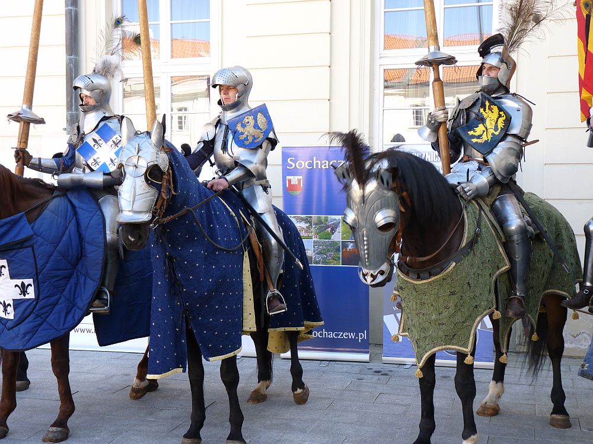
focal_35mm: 49
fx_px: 839
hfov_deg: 38.9
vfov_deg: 29.7
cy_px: 222
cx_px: 296
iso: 80
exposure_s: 1/60
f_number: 3.2
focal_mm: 8.7
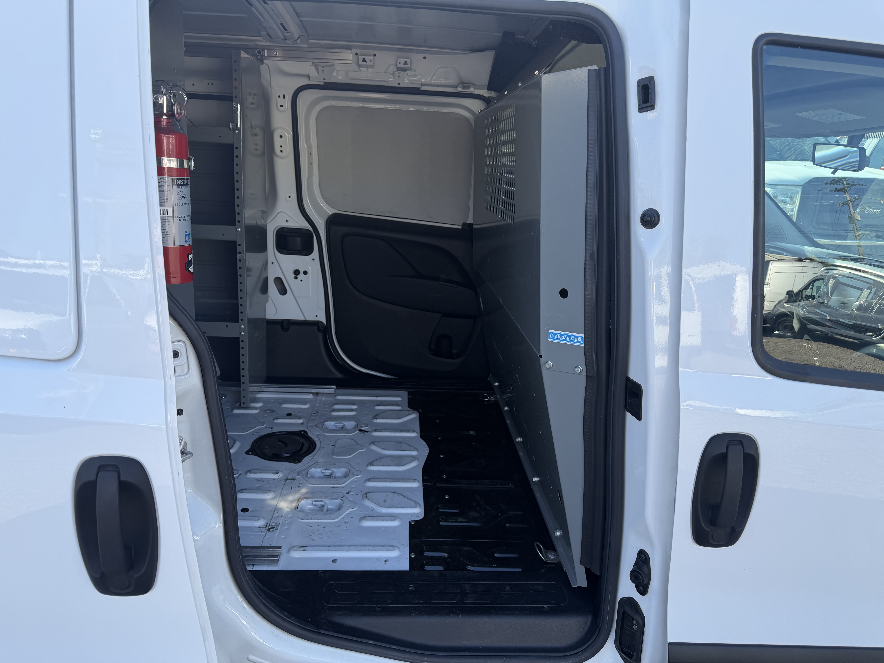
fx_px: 613
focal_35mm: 24
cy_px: 332
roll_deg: -0.5
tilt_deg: -17.1
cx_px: 442
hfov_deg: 71.6
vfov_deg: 56.8
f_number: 1.78
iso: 80
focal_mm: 6.76
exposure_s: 1/858
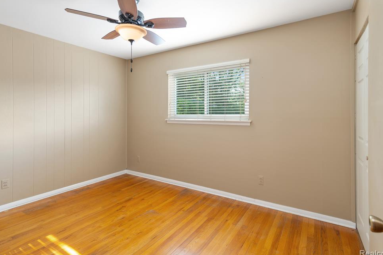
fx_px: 192
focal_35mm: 18
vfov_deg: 67.4
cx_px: 197
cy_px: 125
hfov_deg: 90.0
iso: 250
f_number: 8
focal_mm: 17
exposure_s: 1/4
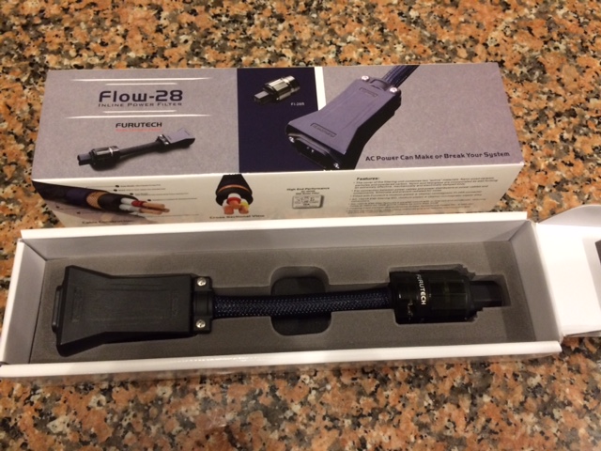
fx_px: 503
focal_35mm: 29
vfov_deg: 48.2
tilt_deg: -65.5
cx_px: 300
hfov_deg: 61.7
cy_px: 226
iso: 320
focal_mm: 4.15
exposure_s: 1/20
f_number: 2.2
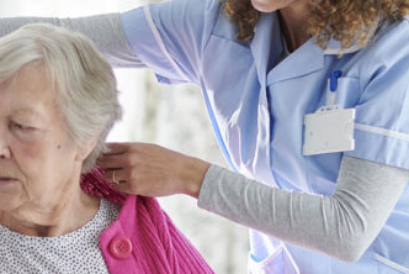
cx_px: 209
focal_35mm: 154
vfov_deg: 8.9
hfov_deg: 13.3
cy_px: 225
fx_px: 1751
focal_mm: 50
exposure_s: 1/100
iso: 320
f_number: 1.8
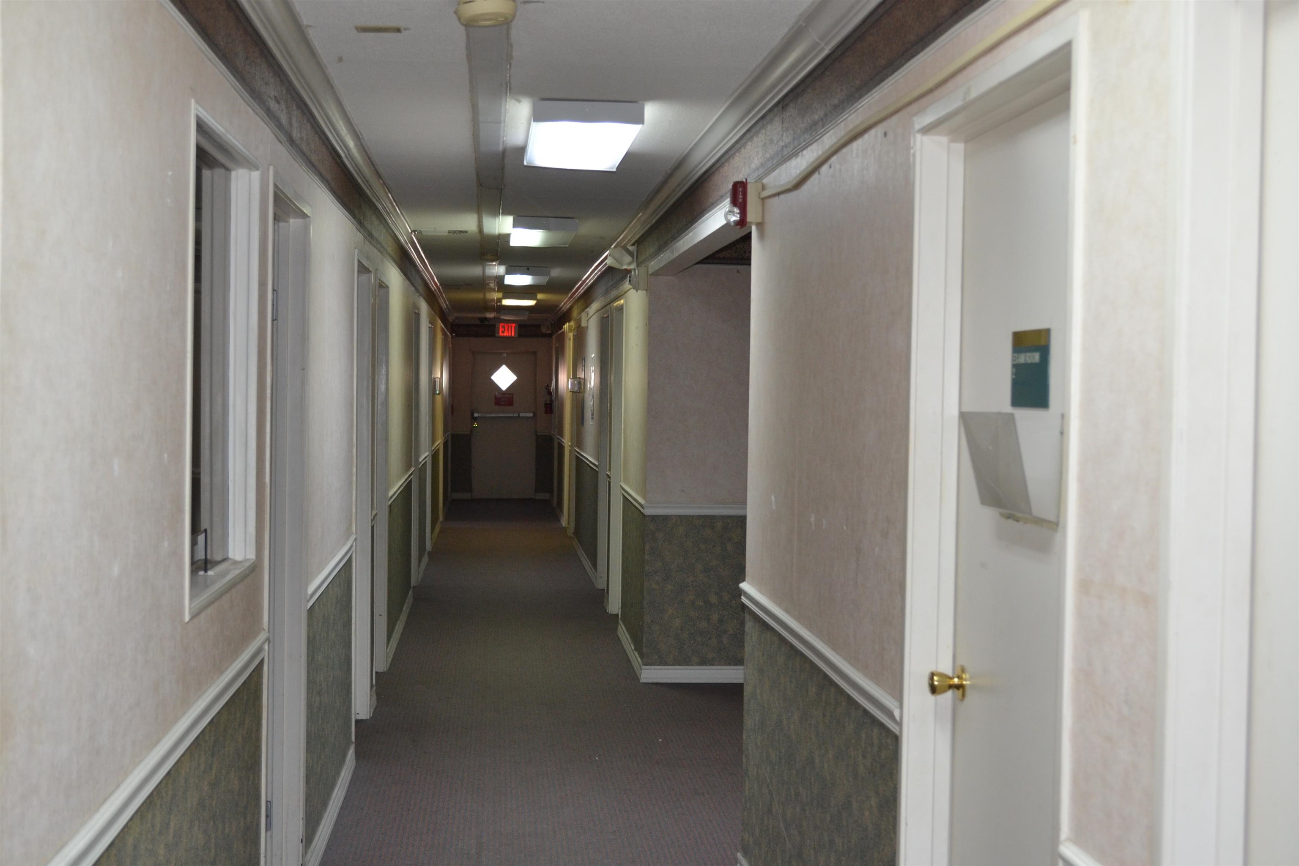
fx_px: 1732
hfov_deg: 41.1
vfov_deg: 28.1
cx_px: 650
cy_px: 433
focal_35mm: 48
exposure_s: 1/60
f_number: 4.8
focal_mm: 32
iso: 640
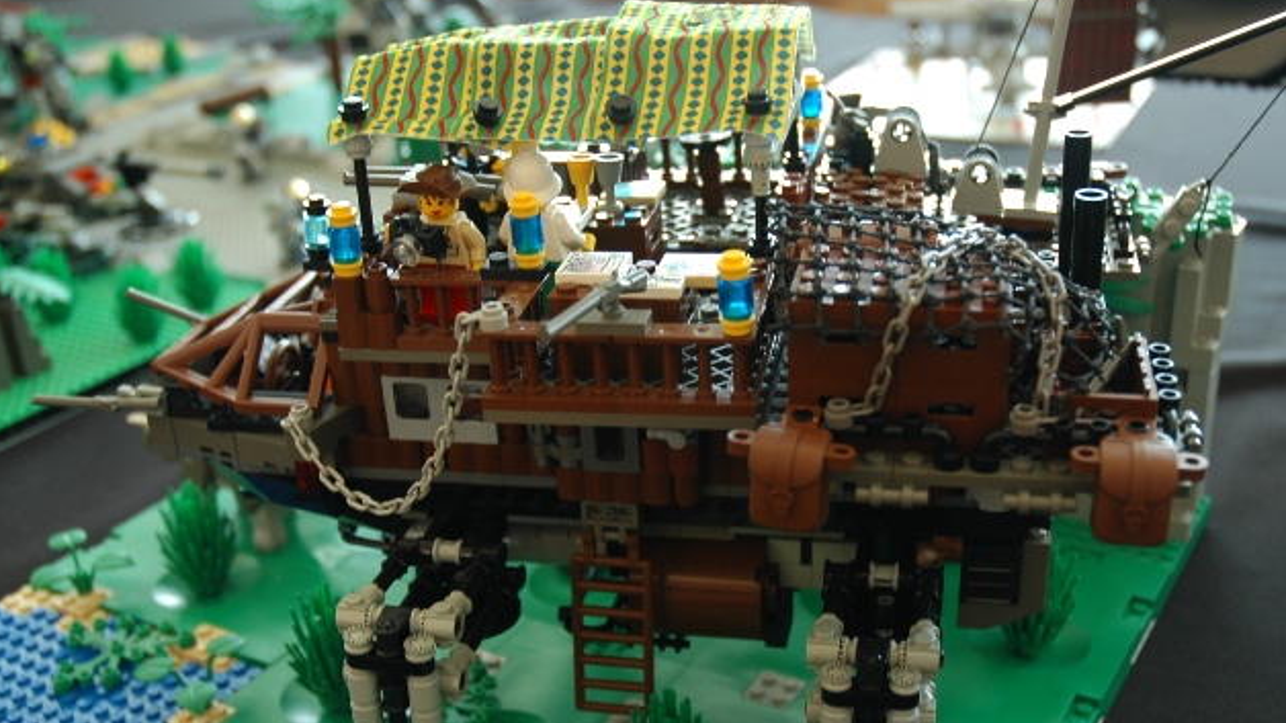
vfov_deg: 24.8
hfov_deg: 42.8
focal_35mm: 48
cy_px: 448
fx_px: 1637
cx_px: 731
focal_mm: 24
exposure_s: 1/10
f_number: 3.8
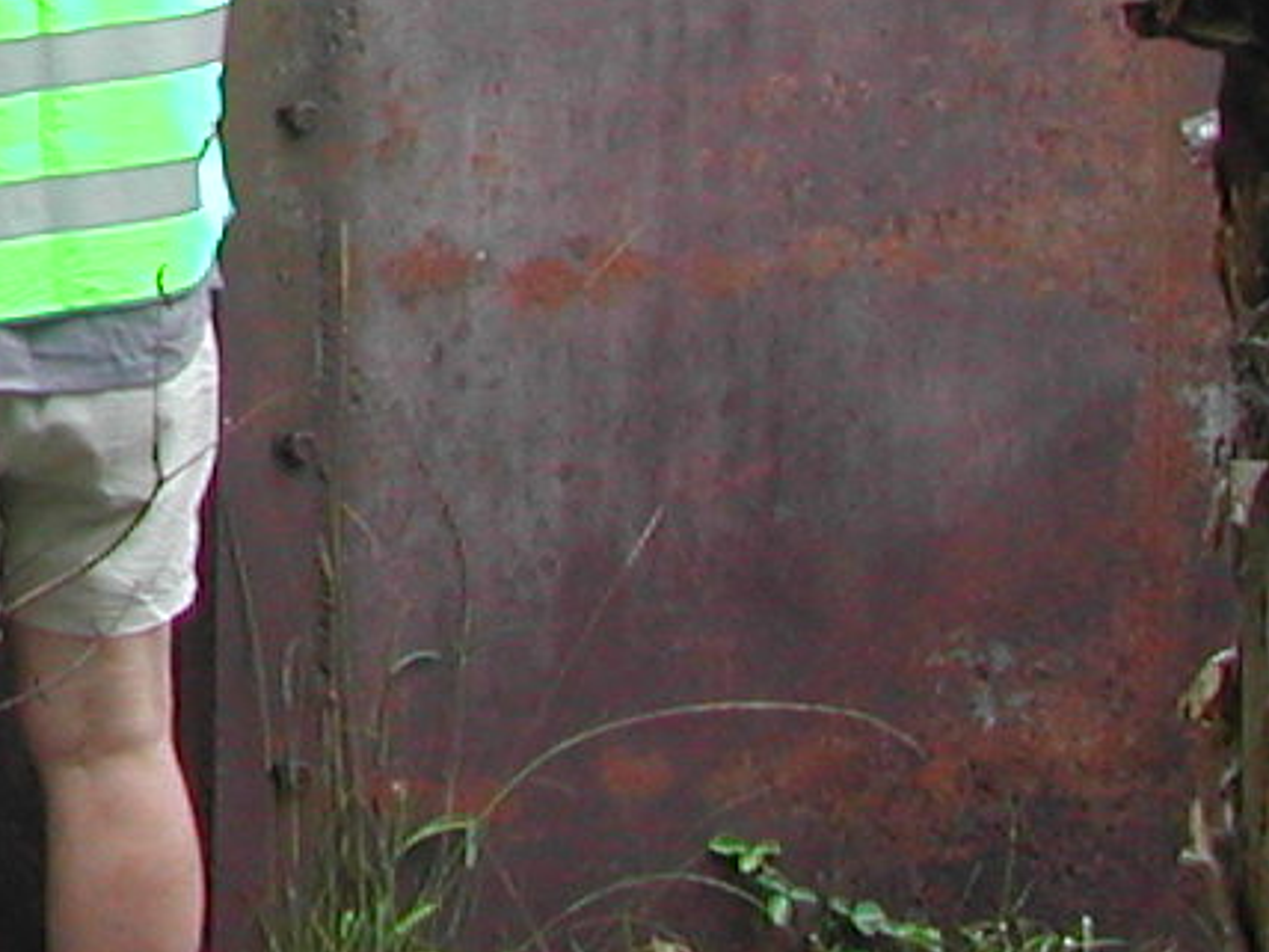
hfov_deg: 9.8
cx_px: -1527
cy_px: -777
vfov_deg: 7.9
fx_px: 6672
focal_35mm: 182
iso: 100
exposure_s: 1/222
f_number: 2.8
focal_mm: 8
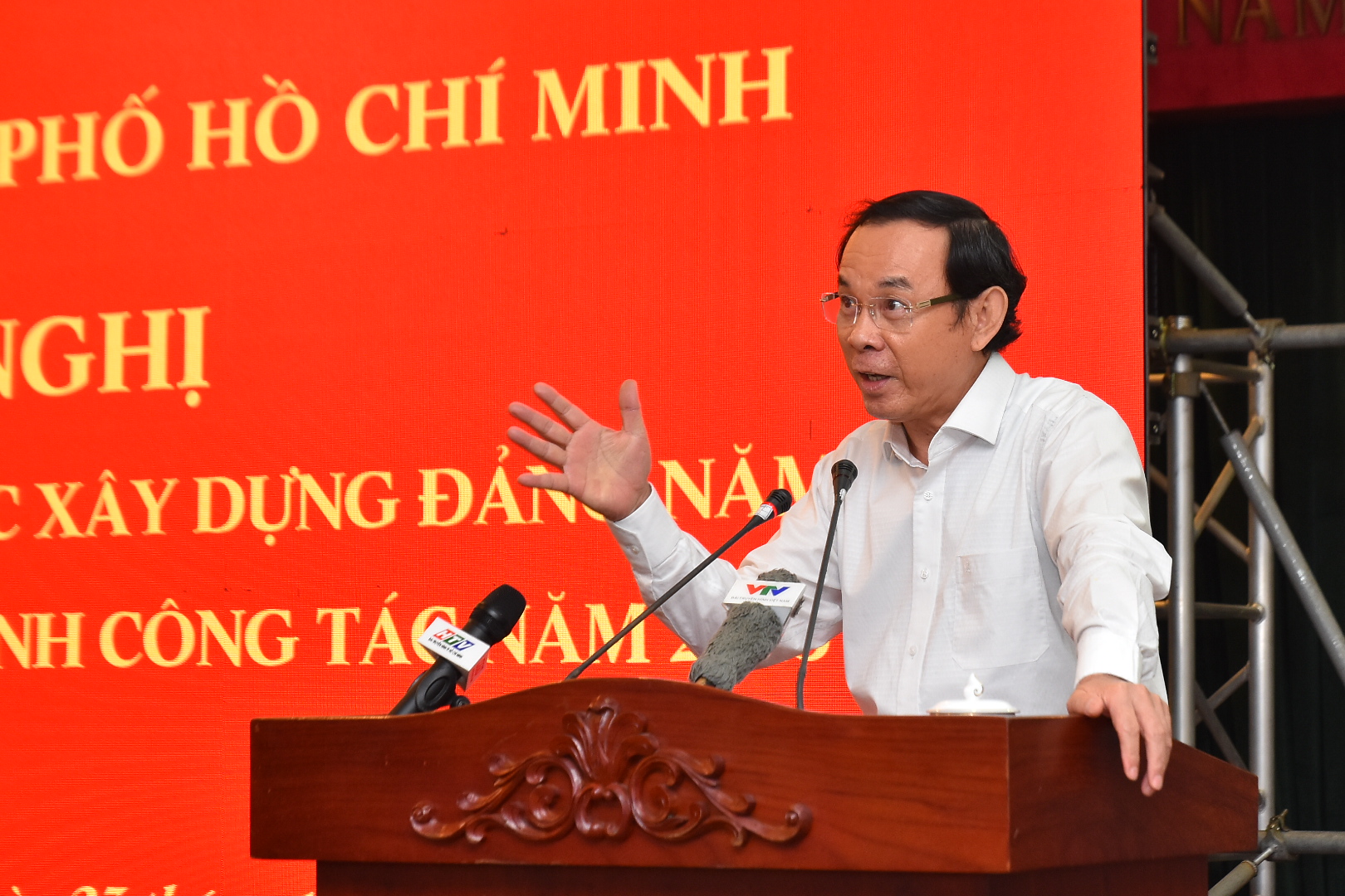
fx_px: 2802
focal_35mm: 75
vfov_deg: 18.2
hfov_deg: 27.0
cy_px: 448
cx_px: 672
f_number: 3.5
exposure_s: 1/160
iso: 800
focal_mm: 50
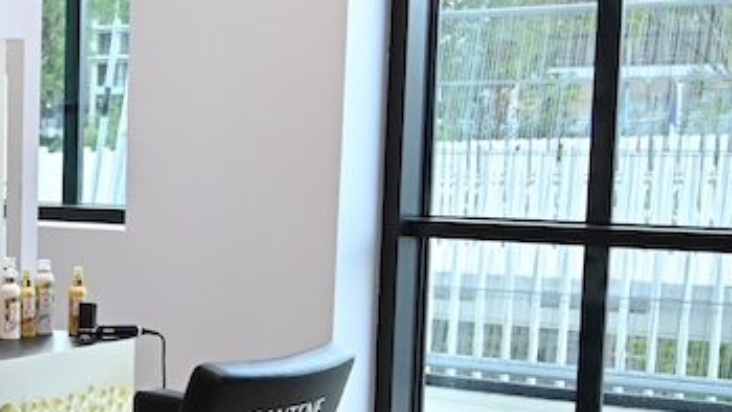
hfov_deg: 18.3
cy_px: 296
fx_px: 1786
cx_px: -584
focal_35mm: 92
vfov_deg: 13.1
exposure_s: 1/500
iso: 1250
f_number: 3.5
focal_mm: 24
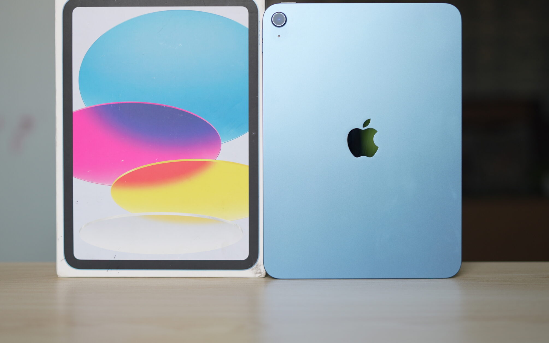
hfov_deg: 31.5
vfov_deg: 20.0
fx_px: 973
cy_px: 132
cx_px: 267
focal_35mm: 65
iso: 200
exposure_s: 1/100
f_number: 2.2
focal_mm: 50
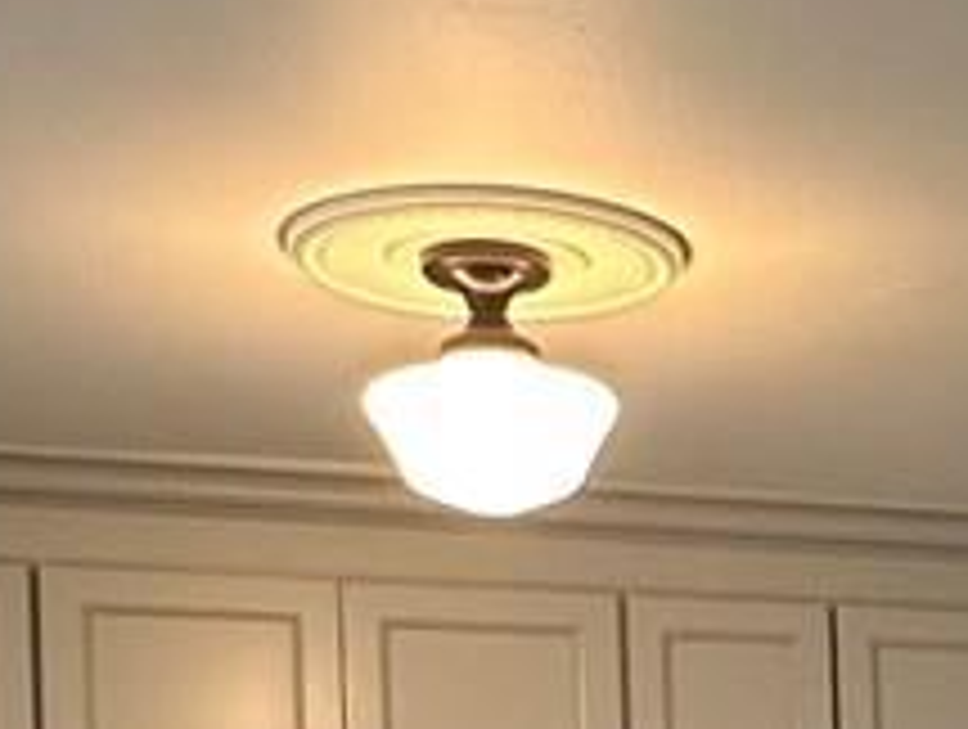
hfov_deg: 17.7
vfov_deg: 13.4
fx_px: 2913
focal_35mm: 104
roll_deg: +1.9
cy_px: 1116
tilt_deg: +0.2
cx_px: 1234
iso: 250
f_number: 2.2
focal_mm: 2.22
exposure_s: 1/60
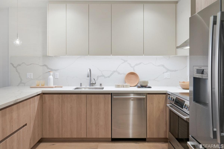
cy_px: 74
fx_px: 155
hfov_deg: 71.6
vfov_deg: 51.2
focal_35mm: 25
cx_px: 112
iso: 400
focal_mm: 25
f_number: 11
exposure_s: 1/13
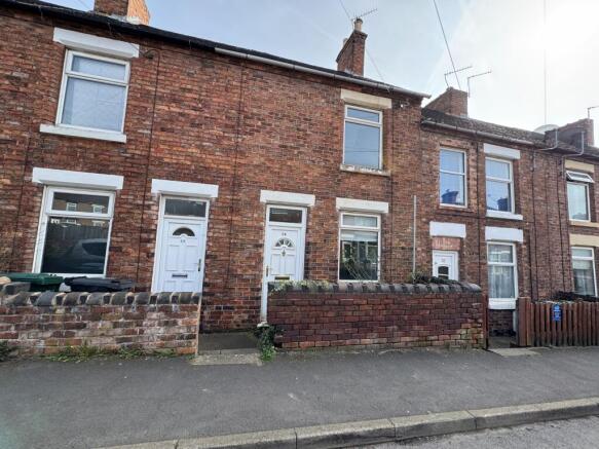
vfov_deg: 85.7
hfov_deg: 102.1
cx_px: 300
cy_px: 224
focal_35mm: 14
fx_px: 242
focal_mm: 2.22
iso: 40
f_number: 2.2
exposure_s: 1/508
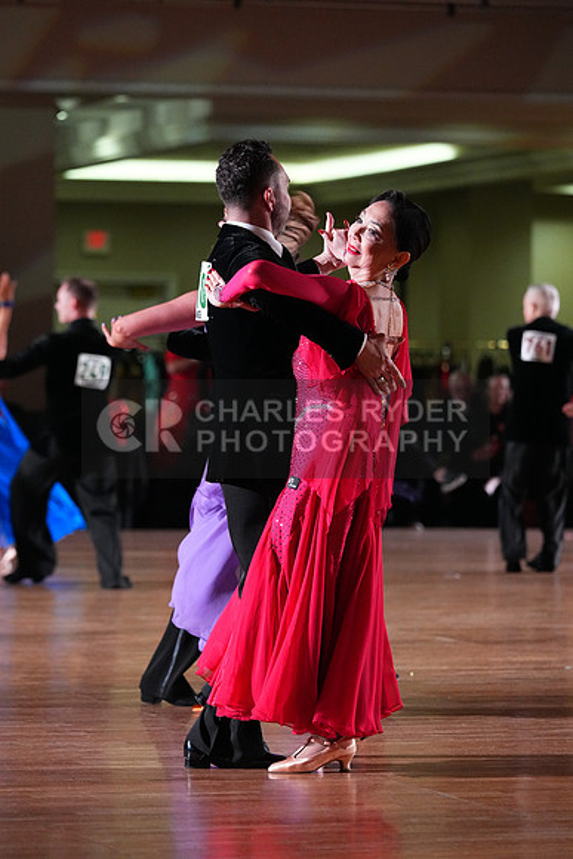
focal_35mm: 176
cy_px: 430
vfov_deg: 11.7
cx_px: 286
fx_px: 4199
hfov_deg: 7.8
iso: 8000
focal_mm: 176
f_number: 5
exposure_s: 1/400
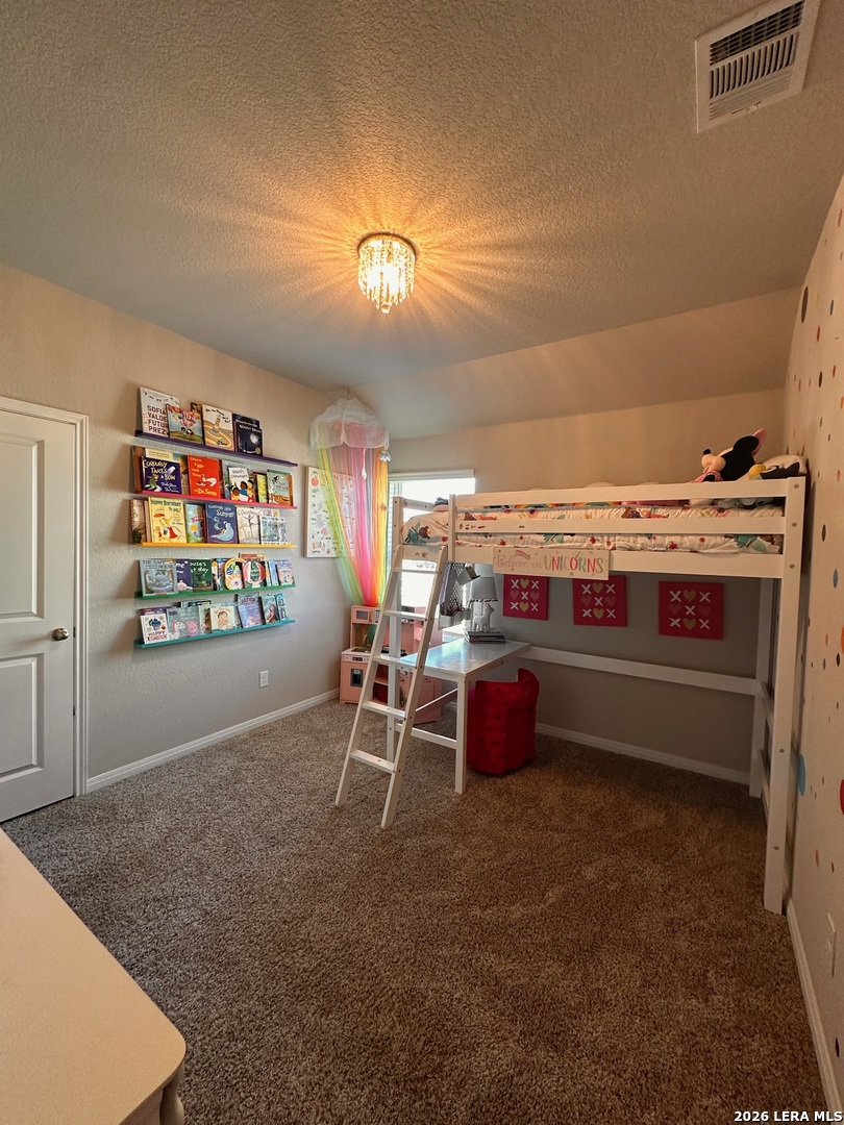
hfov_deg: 85.7
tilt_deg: -1.4
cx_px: 422
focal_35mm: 14
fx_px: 455
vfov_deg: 102.1
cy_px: 562
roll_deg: -1.9
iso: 160
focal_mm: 2.22
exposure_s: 1/60
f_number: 2.2
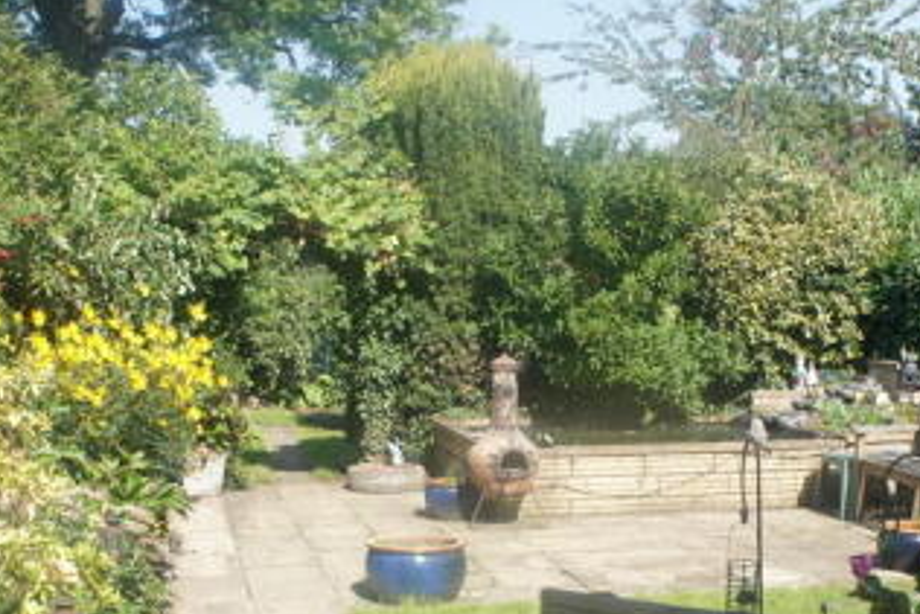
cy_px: 460
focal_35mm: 56
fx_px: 1432
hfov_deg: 35.5
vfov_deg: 24.0
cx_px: 565
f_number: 7.1
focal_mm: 18
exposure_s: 1/200
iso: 200
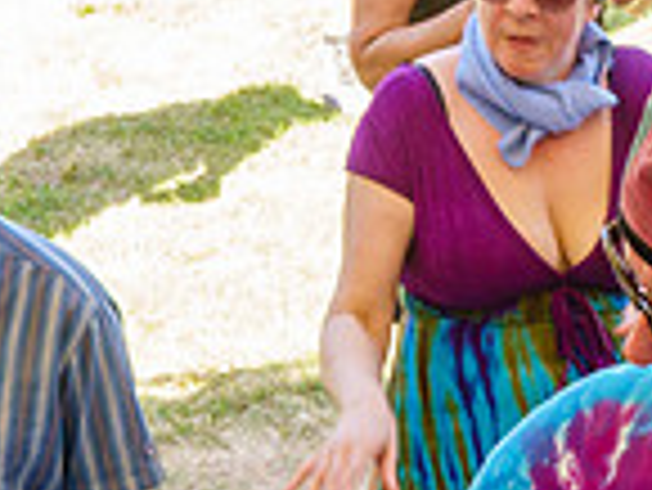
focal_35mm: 262
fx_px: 4939
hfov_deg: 7.5
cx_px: 850
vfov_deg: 5.6
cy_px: 784
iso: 250
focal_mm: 24.84
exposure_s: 1/80
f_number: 5.6
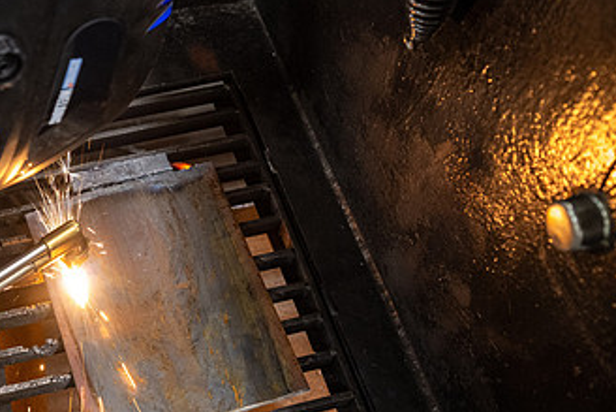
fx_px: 907
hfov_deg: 36.5
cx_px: 146
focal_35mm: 53
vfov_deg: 25.5
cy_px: 176
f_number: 4
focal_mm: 30
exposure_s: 1/125
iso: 2500
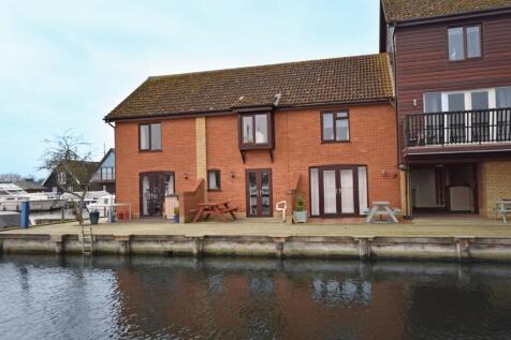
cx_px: 256
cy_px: 170
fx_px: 426
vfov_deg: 43.6
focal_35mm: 30
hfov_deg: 61.9
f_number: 5.6
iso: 100
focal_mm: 20
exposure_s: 1/125
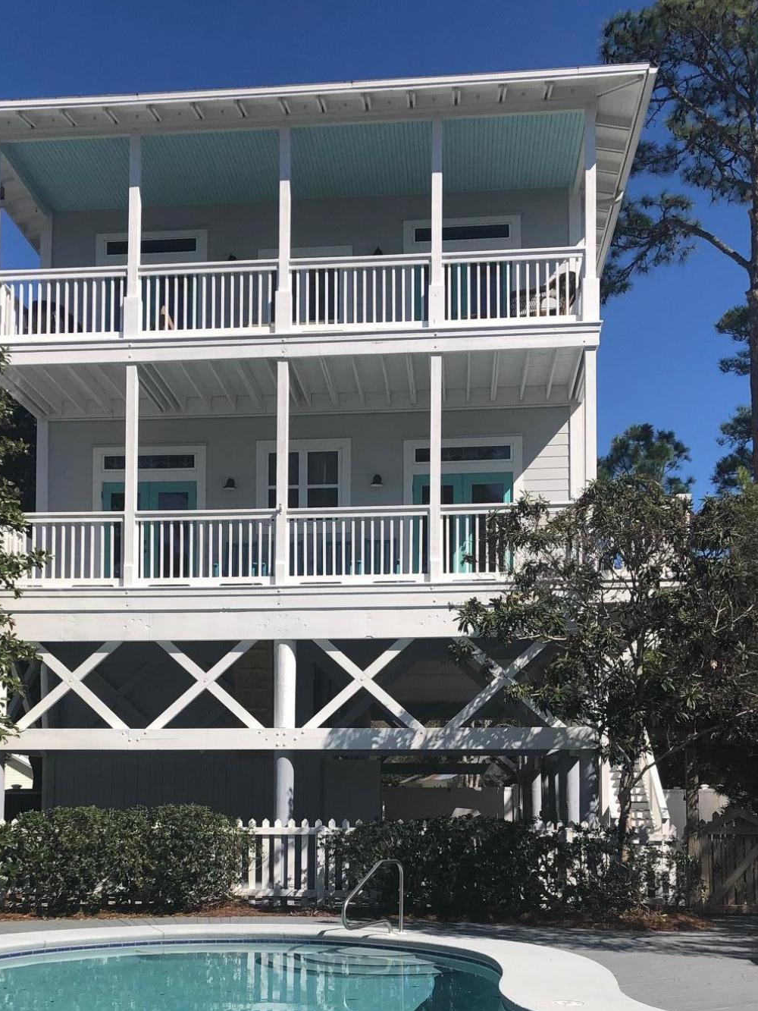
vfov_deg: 43.8
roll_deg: -0.8
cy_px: 716
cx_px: 321
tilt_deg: +3.2
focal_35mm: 42
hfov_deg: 34.3
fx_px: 1226
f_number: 1.8
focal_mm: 3.99
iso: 20
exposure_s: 1/3003
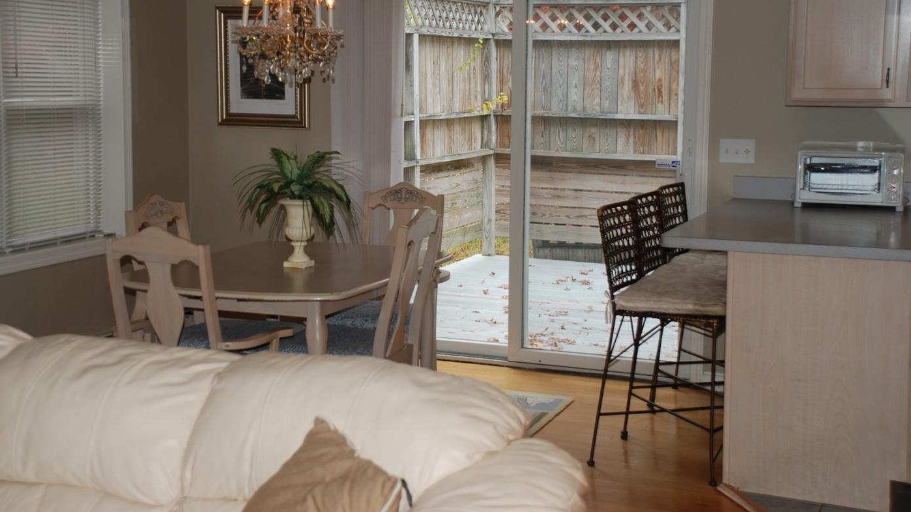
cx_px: 427
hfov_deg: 38.5
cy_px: 186
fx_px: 1304
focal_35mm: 54
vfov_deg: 22.2
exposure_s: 1/60
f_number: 4.2
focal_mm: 32
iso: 200
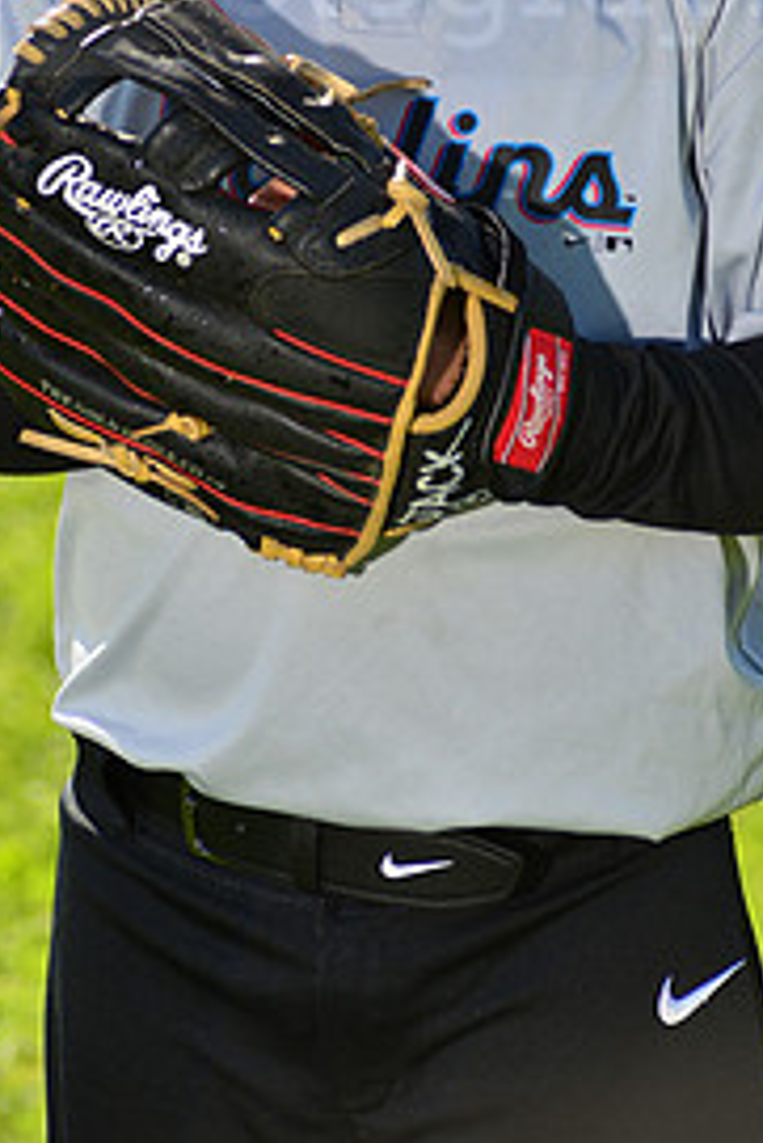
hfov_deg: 4.0
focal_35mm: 343
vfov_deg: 6.0
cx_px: 352
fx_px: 10890
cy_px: -59
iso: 100
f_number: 6.3
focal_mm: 160
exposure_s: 1/250
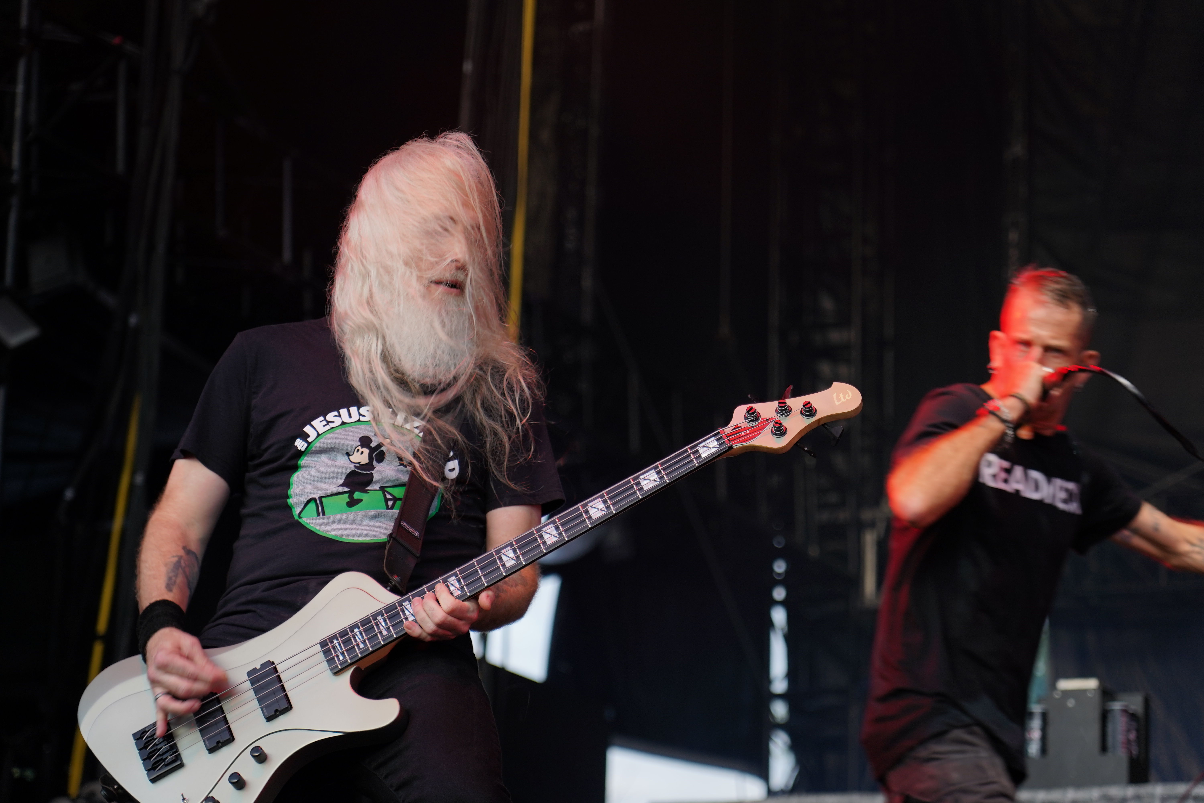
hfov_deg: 19.5
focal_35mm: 105
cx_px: 602
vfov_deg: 13.0
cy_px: 402
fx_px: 3511
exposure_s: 1/125
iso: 200
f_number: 4
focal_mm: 105
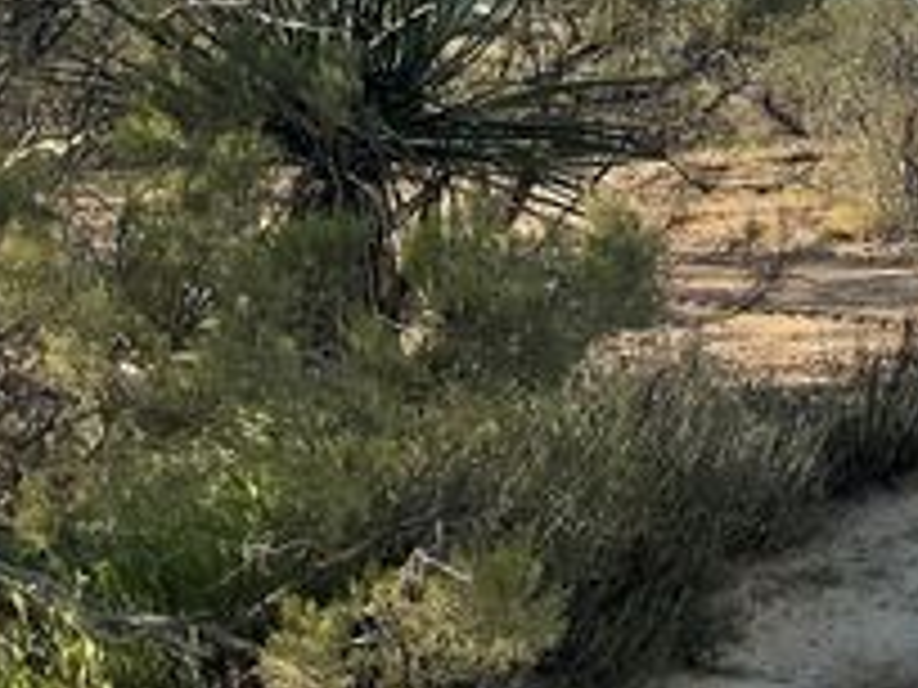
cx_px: 1094
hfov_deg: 24.8
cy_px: 241
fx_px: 1883
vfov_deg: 20.7
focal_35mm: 71
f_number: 1.8
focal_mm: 3
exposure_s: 1/1098
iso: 16
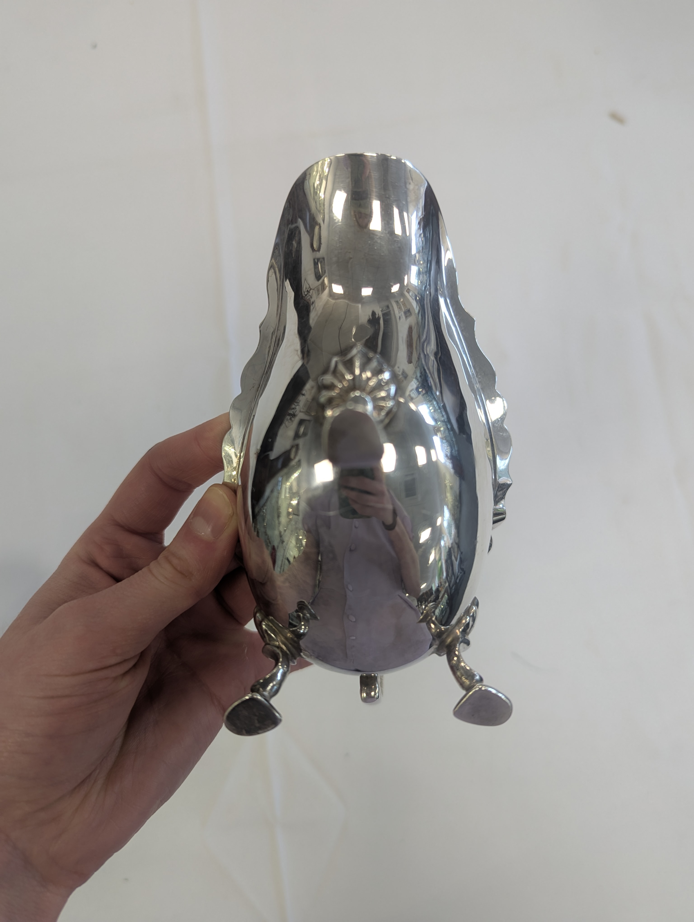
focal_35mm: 24
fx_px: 640
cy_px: 461
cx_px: 347
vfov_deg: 71.5
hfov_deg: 56.9
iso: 39
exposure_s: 1/69.6
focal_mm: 6.81
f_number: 1.85
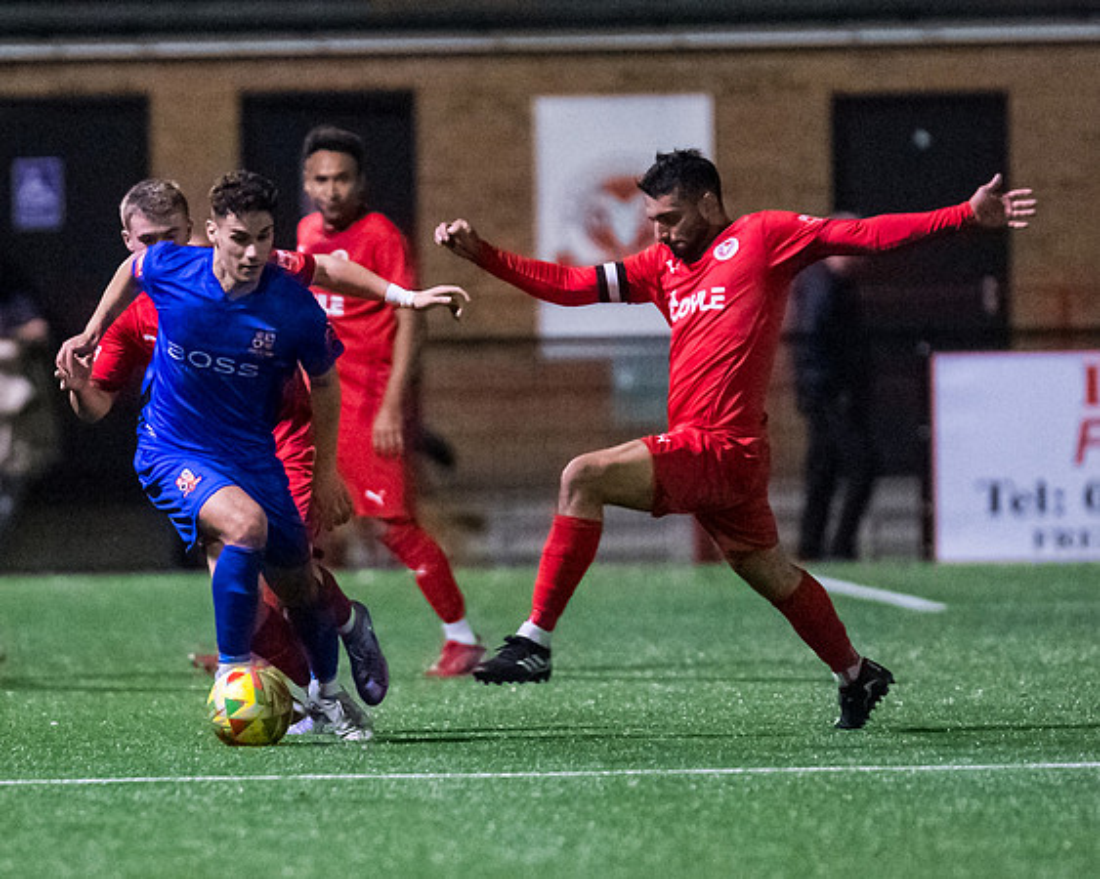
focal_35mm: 701
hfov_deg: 2.8
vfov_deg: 2.2
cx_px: 276
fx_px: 22809
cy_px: 431
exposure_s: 1/1000
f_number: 2.8
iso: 6400
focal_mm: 300
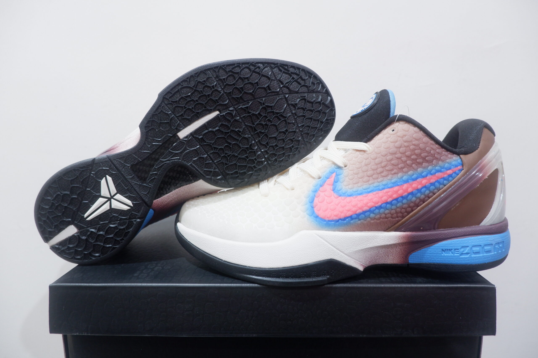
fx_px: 343
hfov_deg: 76.1
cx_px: 269
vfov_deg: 55.0
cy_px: 179
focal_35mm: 23
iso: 800
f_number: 3.5
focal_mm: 15
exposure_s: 1/25
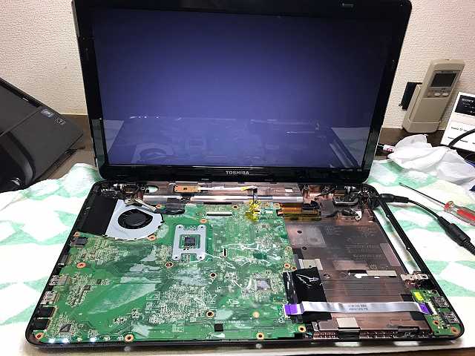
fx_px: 384
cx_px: 238
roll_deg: -3.2
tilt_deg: -30.0
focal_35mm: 28
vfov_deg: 49.7
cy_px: 178
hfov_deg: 63.4
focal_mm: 3.99
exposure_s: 1/25
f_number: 1.8
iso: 40
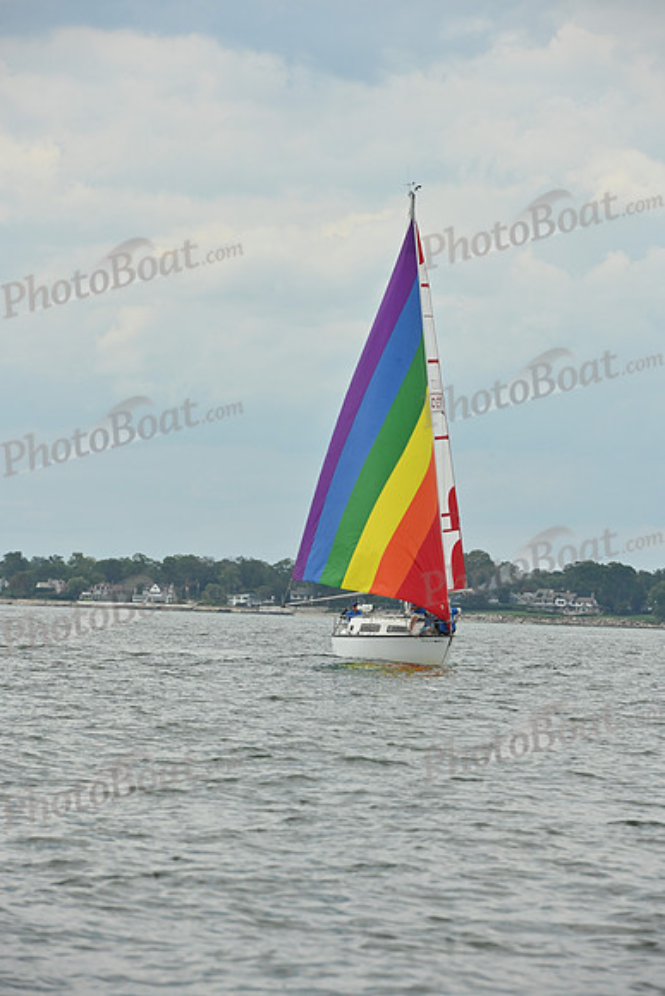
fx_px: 5538
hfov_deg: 6.9
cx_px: 332
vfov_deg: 10.3
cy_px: 498
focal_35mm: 200
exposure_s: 1/1250
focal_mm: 200
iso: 320
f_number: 9
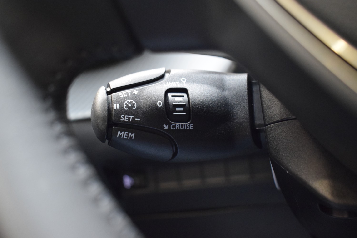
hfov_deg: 43.6
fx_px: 446
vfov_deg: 29.9
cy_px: 119
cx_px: 178
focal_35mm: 45
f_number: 4.2
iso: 3200
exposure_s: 1/15
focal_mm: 30
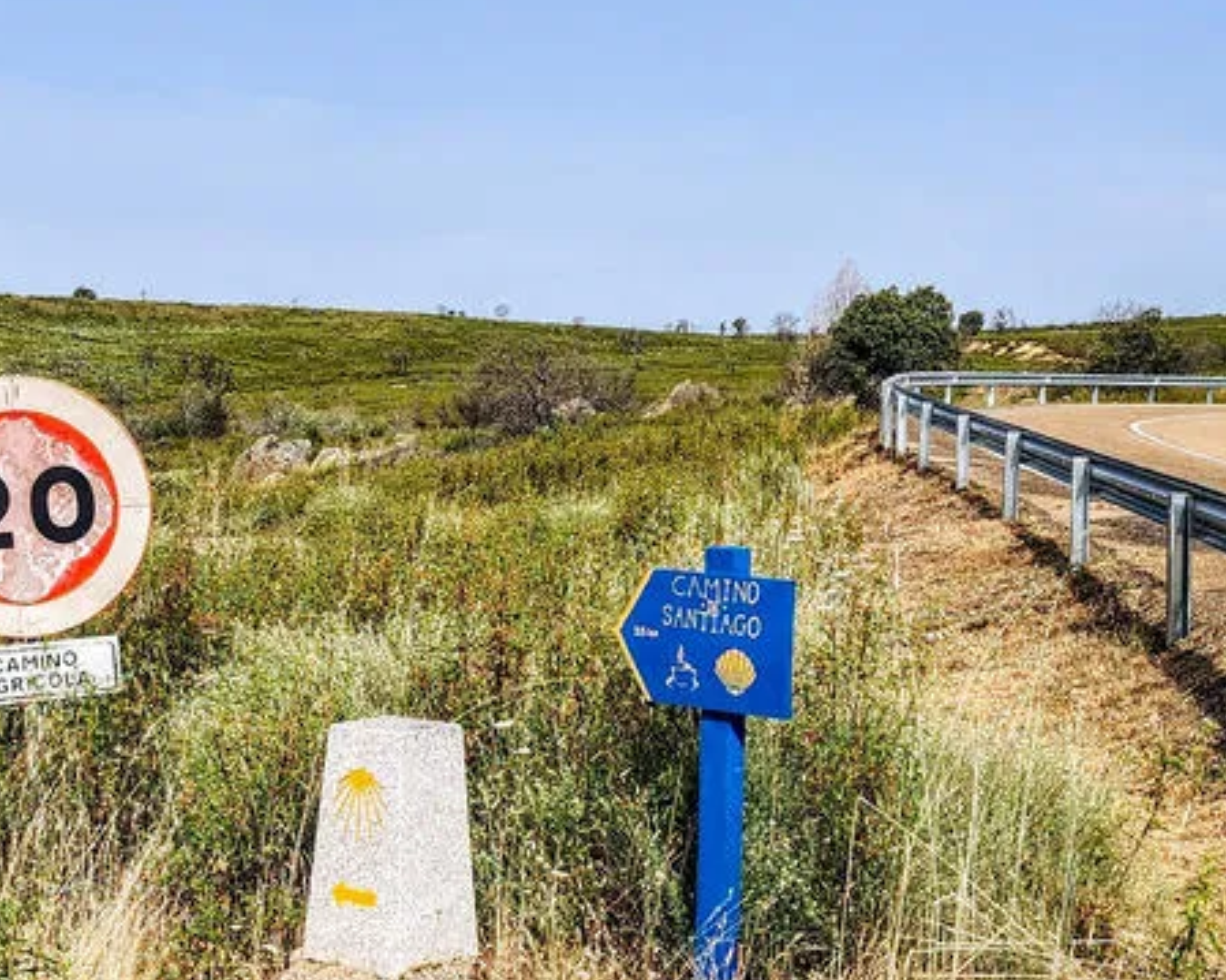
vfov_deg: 29.9
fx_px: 1814
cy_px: 707
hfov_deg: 36.9
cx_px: 388
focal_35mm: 50
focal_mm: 6.4
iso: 12
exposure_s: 1/900
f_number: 1.8
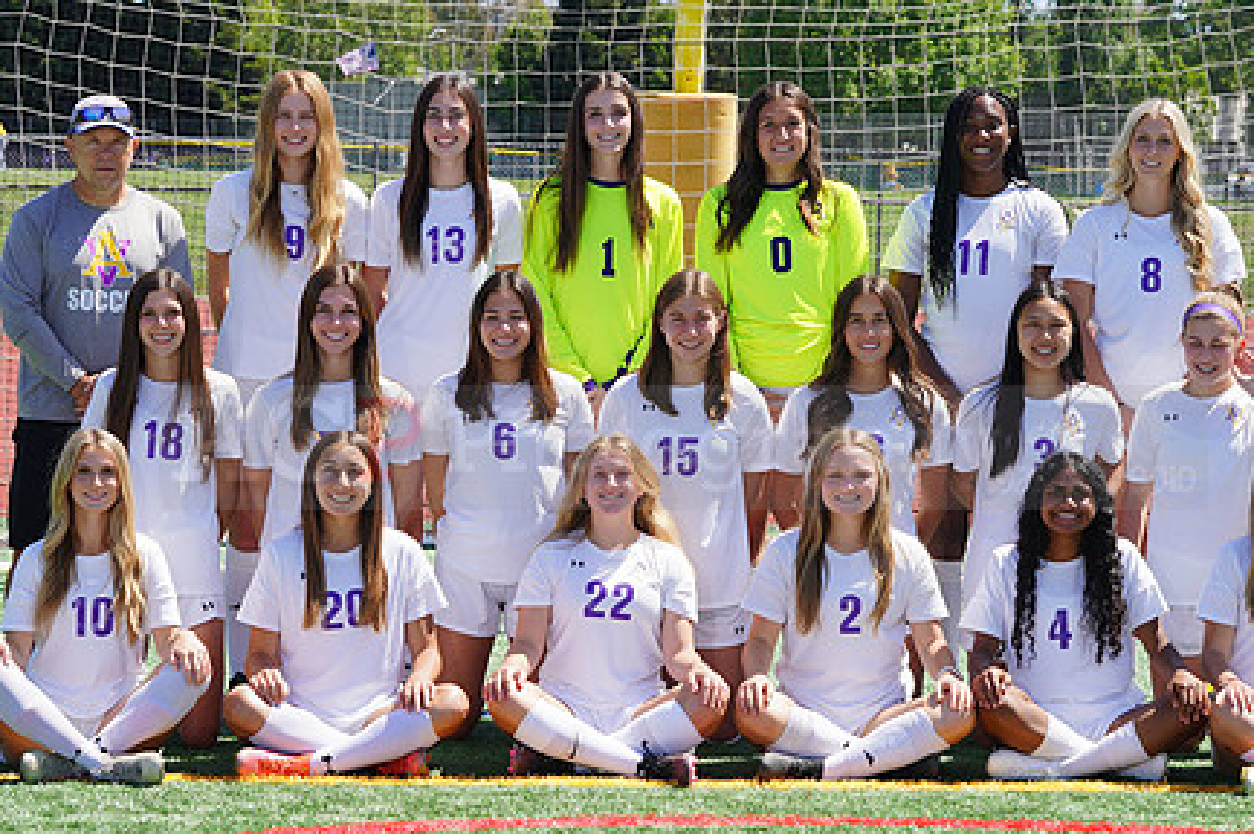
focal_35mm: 134
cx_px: 646
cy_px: 423
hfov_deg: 15.3
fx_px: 4664
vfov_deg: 10.2
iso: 200
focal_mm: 100
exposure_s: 1/250
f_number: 11
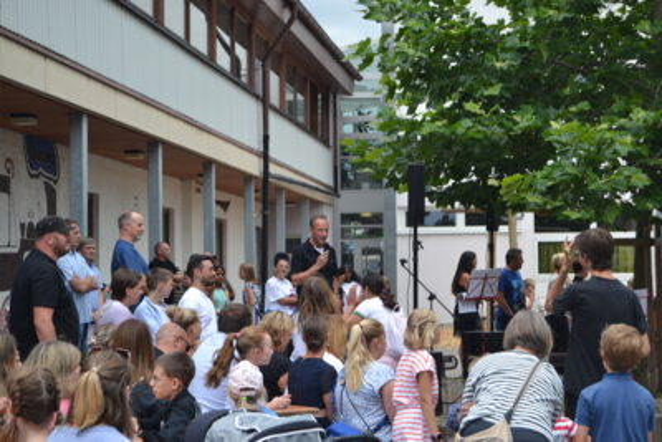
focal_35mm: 75
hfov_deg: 27.0
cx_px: 331
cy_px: 221
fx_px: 1380
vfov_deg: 18.2
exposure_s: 1/125
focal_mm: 50
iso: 100
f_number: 5.6
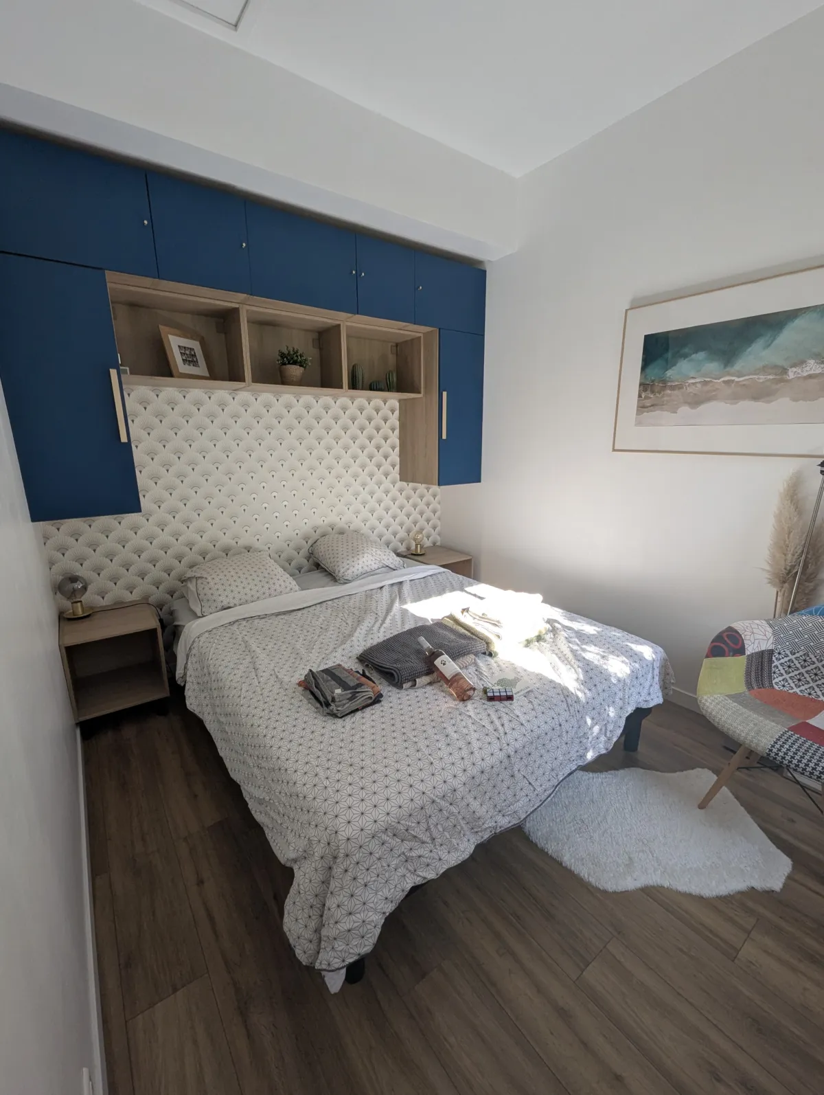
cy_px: 548
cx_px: 412
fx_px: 412
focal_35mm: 13
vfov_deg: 106.1
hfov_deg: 90.1
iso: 49
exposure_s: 1/99.7
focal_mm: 1.95
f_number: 2.2
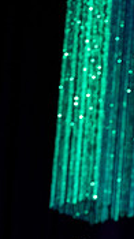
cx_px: 155
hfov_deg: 6.4
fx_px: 1198
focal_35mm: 189
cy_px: 302
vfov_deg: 11.2
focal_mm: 70
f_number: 2.8
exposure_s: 1/400
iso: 1000
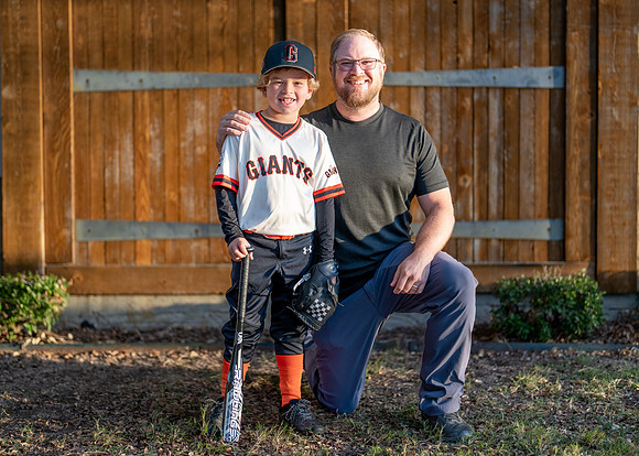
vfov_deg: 22.4
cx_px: 300
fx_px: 1153
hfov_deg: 31.0
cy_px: 204
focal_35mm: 64
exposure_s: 1/1600
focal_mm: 50
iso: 100
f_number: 1.2
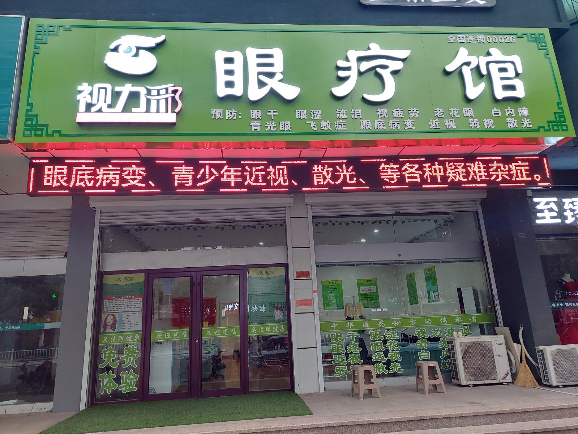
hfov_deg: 71.6
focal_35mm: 24
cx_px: 289
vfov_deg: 56.8
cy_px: 217
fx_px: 401
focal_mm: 5.23
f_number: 1.8
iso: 125
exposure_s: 1/50
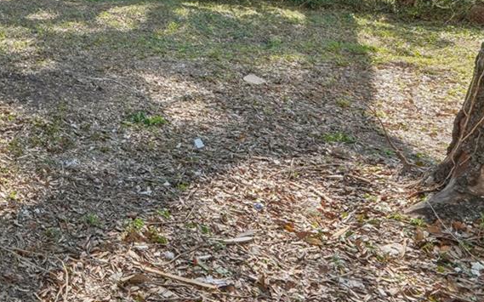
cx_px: -73
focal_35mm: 43
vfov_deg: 26.8
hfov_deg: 37.1
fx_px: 567
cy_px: -49
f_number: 8
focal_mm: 10
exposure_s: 1/400
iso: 400
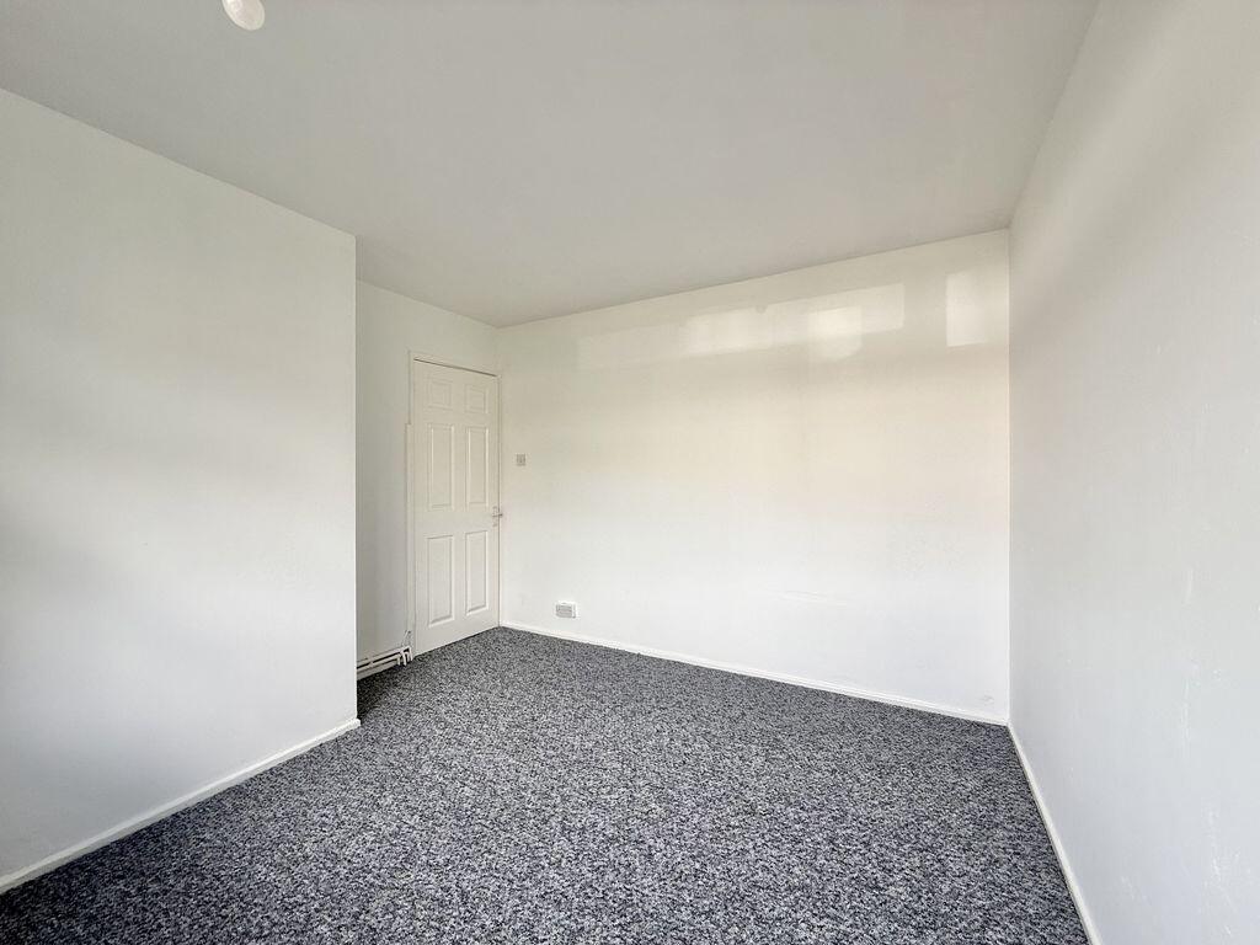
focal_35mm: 14
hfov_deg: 102.1
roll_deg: +0.3
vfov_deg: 85.7
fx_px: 510
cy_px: 472
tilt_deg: -0.3
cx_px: 630
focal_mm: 2.22
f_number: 2.2
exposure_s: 1/99
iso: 50
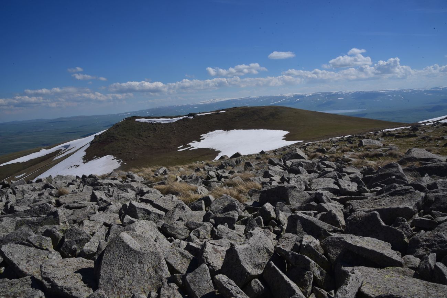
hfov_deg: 39.6
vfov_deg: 27.0
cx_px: 224
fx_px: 621
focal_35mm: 50
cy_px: 149
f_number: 22
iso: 160
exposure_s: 1/125
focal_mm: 50
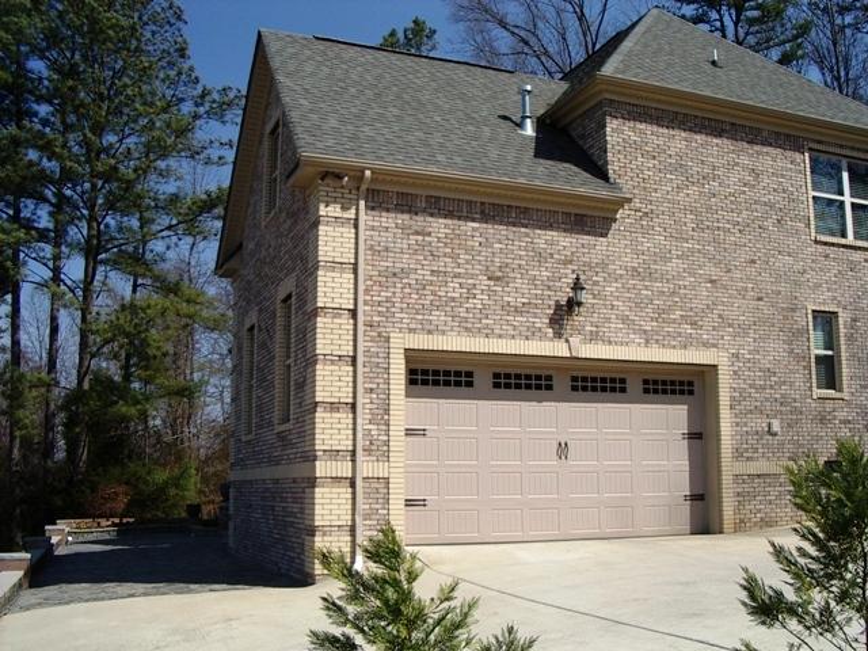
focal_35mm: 38
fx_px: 953
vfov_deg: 37.7
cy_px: 326
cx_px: 434
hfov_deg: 49.0
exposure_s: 1/640
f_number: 4.8
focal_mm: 5.8
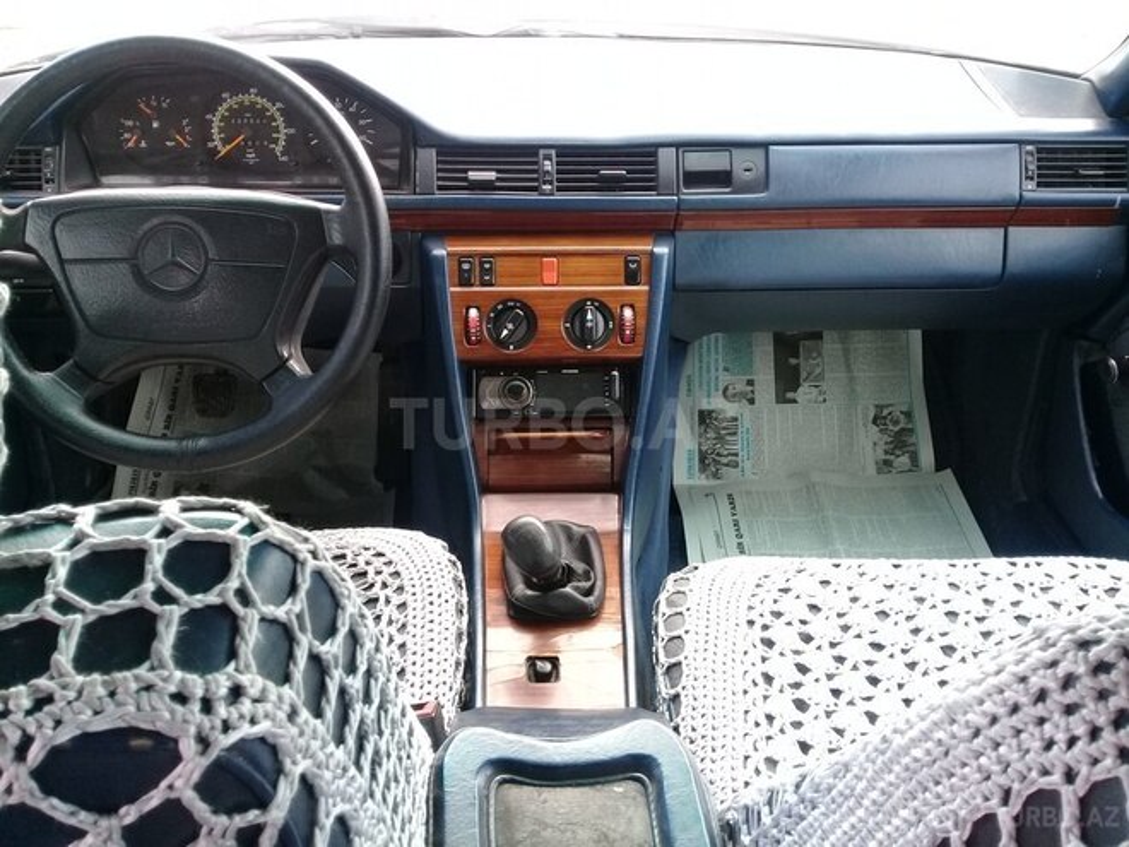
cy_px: 424
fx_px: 1011
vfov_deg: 45.4
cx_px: 564
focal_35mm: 31
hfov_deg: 58.4
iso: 64
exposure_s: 1/50
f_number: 2.2
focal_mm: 3.3
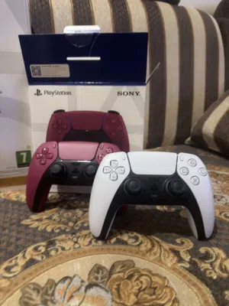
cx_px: 114
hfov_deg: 56.8
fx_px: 212
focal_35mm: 24
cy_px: 153
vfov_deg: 71.6
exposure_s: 1/17
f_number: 1.78
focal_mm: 6.76
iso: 800
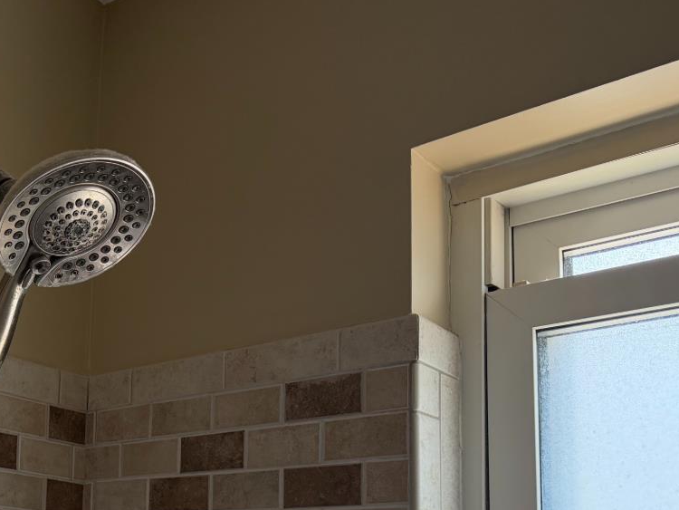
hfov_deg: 37.2
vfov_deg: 28.8
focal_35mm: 48
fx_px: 942
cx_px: 73
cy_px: 478
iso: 200
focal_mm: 6.76
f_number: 1.78
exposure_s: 1/202
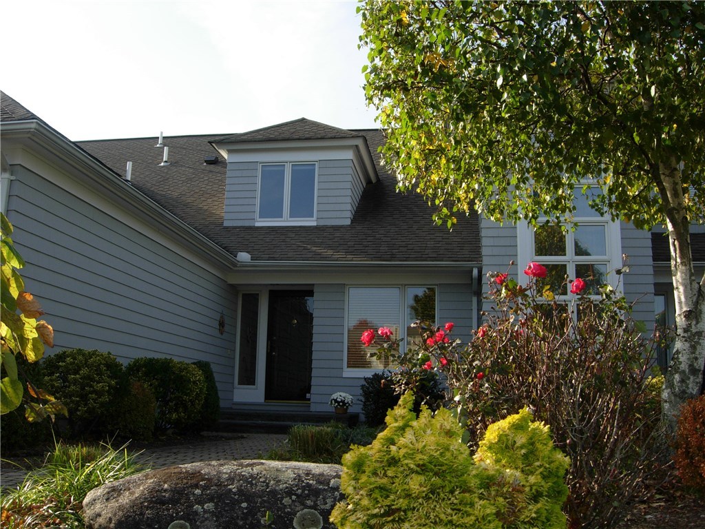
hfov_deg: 51.4
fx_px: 733
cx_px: 352
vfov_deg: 39.7
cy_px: 264
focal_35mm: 36
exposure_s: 1/228
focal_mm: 7.5
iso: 50
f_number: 4.8
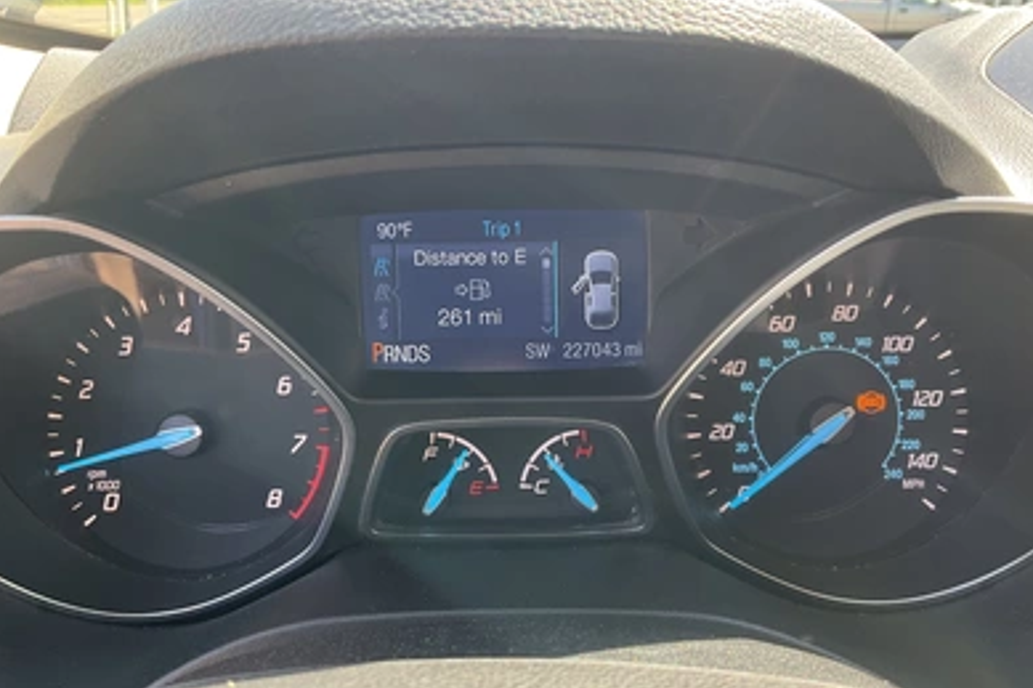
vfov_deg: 42.2
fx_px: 889
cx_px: 526
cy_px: 385
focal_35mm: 31
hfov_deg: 60.3
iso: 40
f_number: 1.8
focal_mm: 3
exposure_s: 1/122
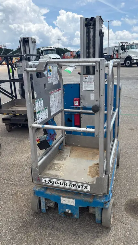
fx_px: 189
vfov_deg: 66.1
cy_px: 120
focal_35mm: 29
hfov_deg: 40.1
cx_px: 80
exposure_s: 1/3125
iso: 50
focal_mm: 5.96
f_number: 1.6
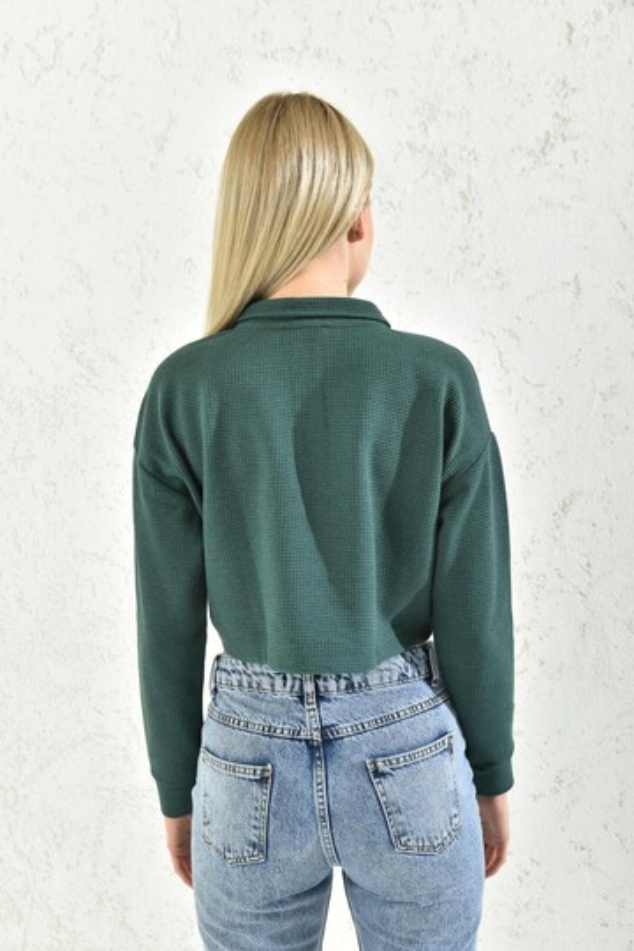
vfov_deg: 50.7
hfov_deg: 35.1
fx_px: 1004
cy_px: 476
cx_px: 317
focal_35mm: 38
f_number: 7.1
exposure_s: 1/160
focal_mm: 38
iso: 100
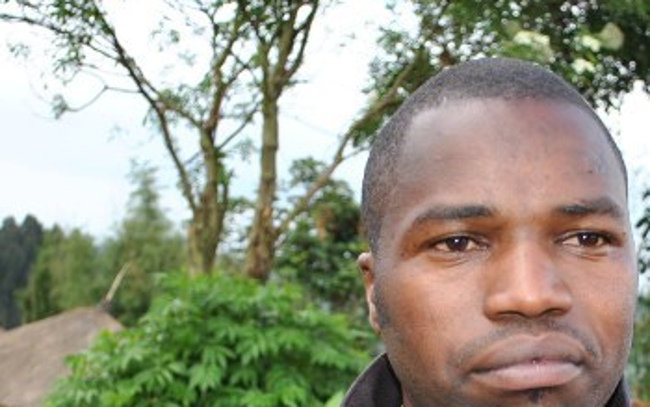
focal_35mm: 63
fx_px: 1116
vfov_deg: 20.0
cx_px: 474
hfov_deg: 32.0
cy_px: 403
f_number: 3.5
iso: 110
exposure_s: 1/125
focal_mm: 18
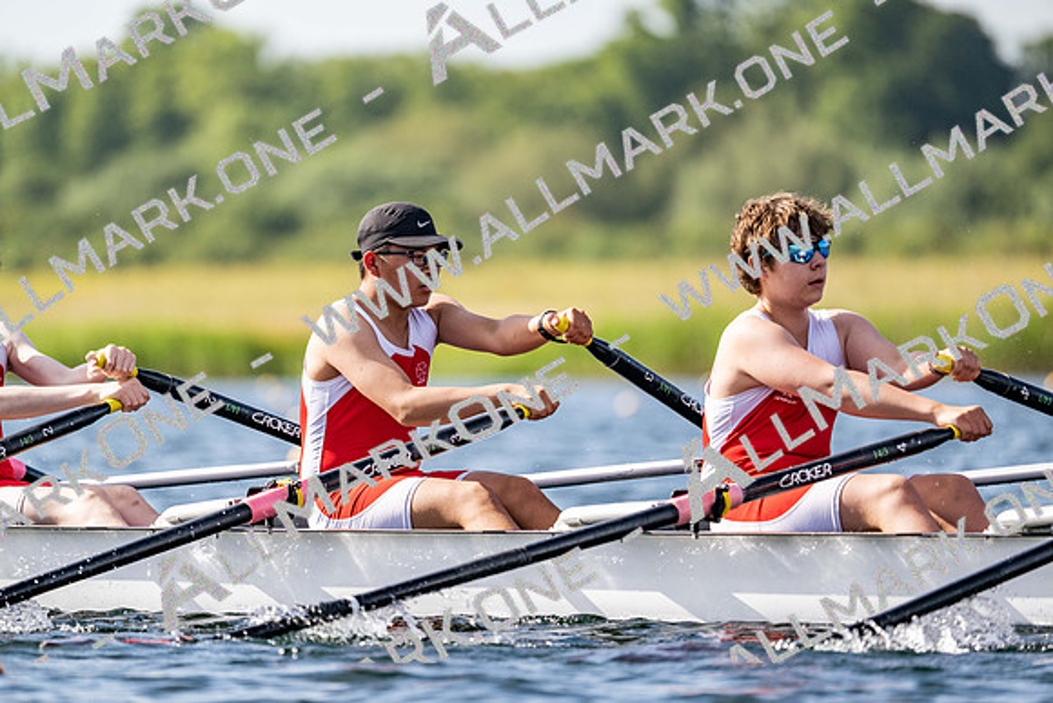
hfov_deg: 5.2
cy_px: 352
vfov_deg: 3.4
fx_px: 11702
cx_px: 526
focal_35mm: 400
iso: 320
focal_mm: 400
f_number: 4.5
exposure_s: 1/2500
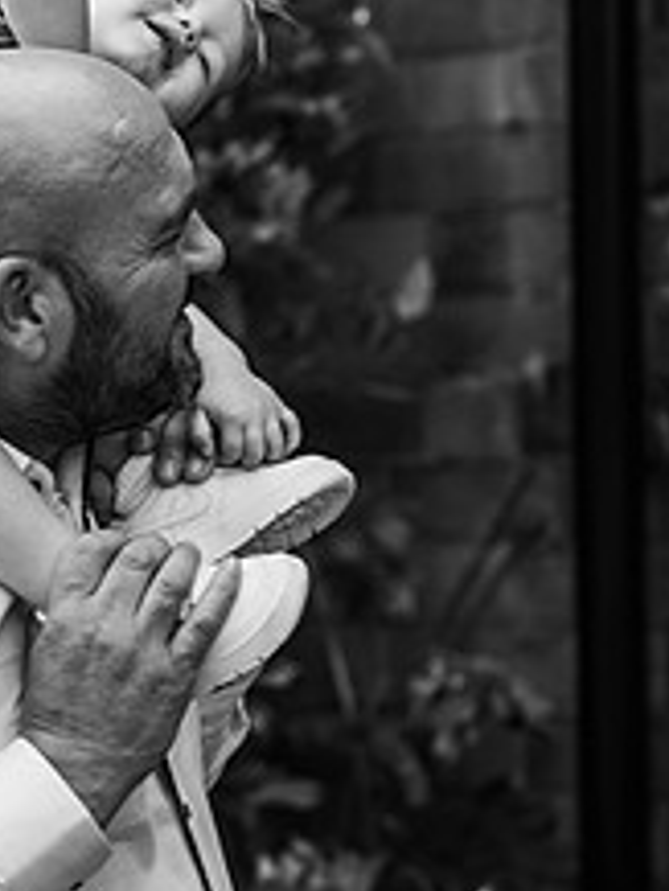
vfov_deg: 11.7
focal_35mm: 169
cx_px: 158
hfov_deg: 8.8
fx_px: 4351
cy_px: 456
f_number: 2.8
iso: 100
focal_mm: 85
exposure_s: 1/200
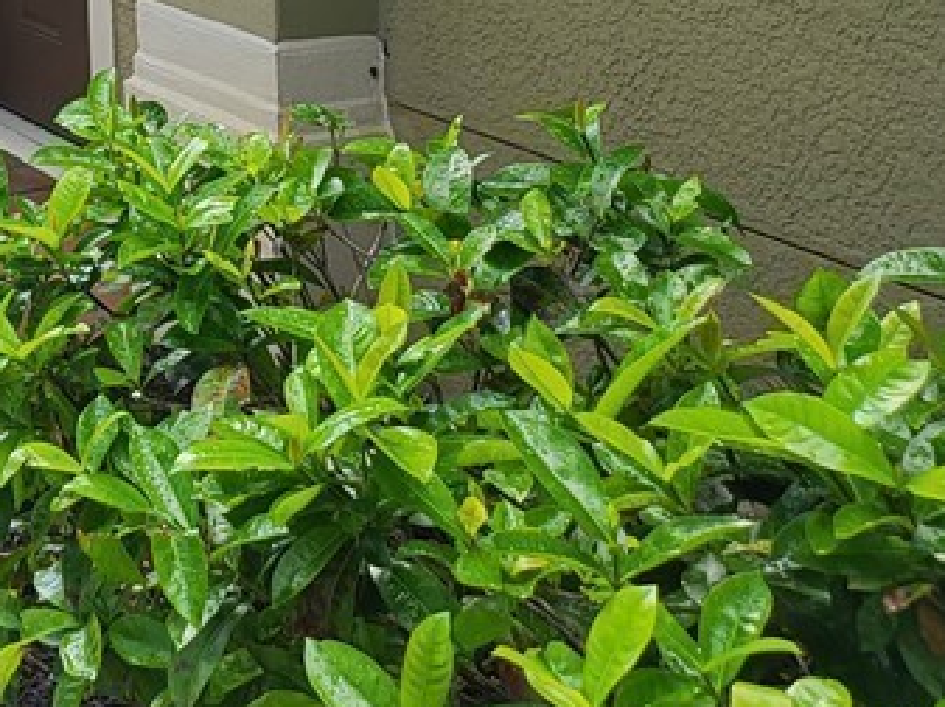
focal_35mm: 73
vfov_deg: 18.1
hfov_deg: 22.6
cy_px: -337
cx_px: -409
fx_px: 1991
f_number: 1.8
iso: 40
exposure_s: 1/179
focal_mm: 5
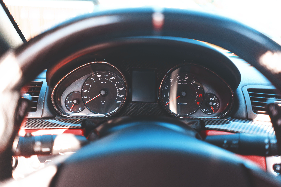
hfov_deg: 65.5
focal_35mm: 28
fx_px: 219
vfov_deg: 46.4
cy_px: 94
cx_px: 140
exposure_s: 1/100
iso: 100
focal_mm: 28
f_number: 2
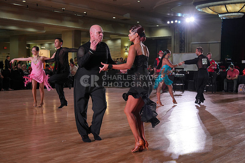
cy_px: 82
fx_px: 340
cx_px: 122
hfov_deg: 39.6
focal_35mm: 50
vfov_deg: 27.0
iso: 1600
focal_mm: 50
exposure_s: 1/400
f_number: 5.6
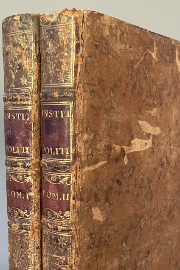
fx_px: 382
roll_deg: -1.4
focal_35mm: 51
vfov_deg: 37.5
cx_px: 87
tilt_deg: -14.3
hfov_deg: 26.5
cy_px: 215
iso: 500
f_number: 1.6
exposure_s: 1/56
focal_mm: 4.2
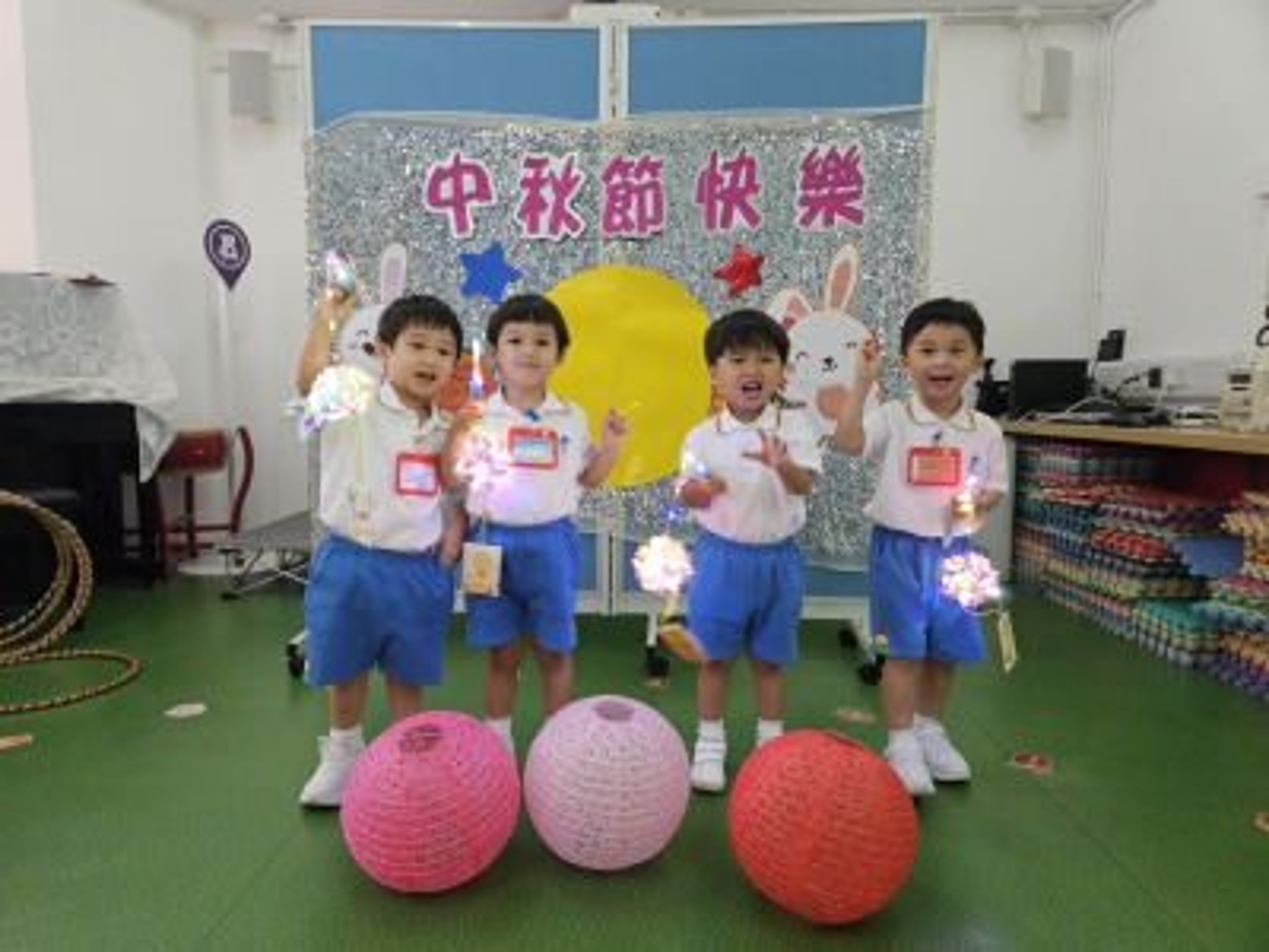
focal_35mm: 23
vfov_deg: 58.9
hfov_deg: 73.9
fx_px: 843
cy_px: 476
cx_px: 634
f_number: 1.8
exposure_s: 1/100
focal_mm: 5.4
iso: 250
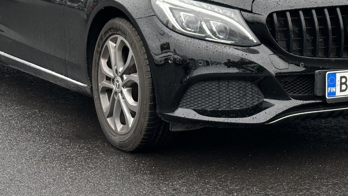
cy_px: -81
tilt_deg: +1.0
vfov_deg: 10.2
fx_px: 1070
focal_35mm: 116
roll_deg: +0.1
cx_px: 206
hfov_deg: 18.5
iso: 64
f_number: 1.78
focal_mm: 6.86
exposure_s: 1/353
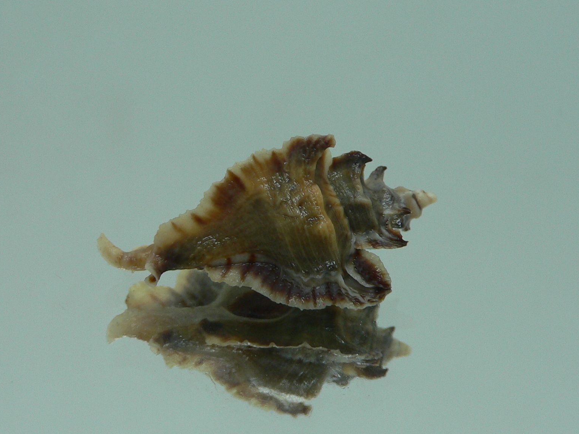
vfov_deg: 31.5
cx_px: 281
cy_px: 248
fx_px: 769
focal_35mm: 46
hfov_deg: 41.2
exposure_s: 1/60
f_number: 2.8
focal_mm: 4.6
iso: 80
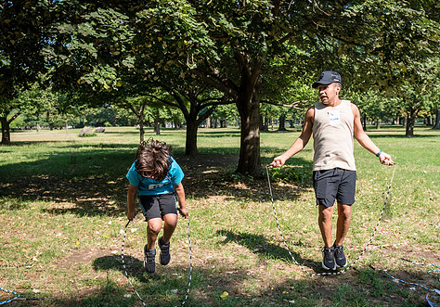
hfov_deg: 48.8
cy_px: 161
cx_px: 252
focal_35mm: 39
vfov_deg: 35.2
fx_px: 484
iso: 400
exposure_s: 1/2000
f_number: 3.5
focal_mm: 24
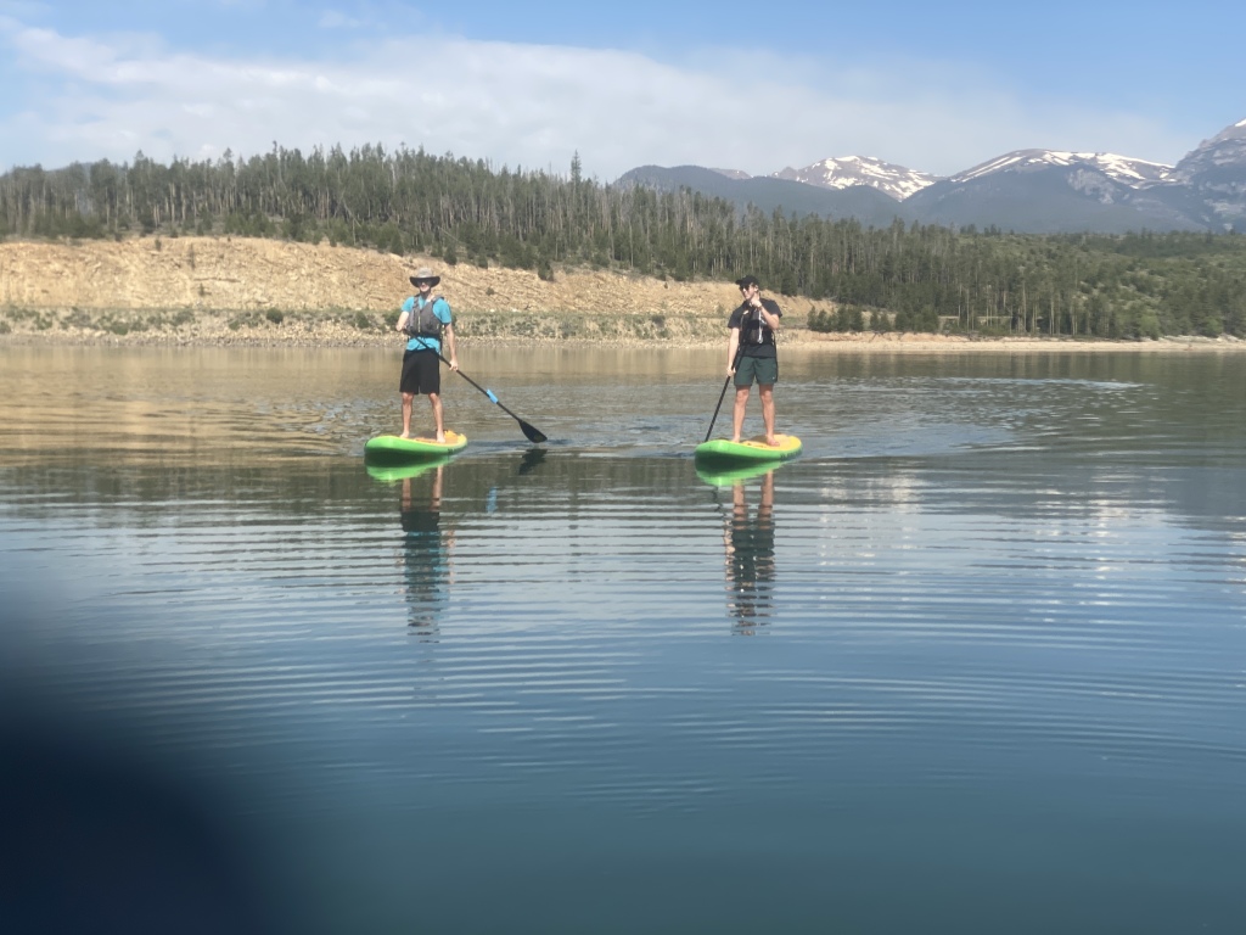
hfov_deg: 36.8
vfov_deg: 28.0
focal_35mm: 52
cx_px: 623
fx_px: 1872
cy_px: 468
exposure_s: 1/1370
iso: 20
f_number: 2
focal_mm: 6
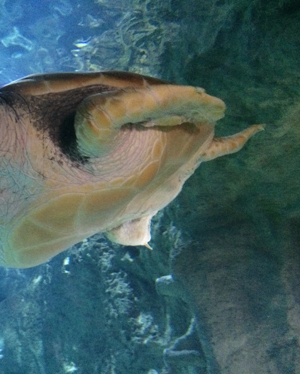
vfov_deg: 47.9
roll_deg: +2.0
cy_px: 186
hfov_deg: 37.6
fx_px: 422
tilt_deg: +22.0
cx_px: 57
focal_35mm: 38
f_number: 2.2
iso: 500
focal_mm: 4.15
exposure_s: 1/17
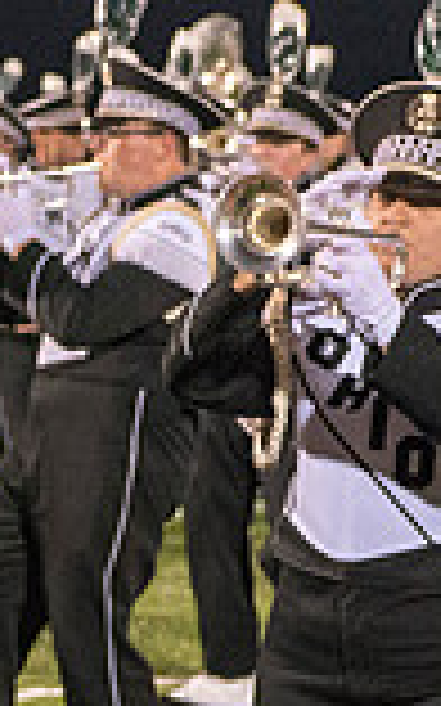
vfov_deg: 8.0
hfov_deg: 4.8
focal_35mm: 264
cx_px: -621
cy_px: 331
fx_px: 5081
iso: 5000
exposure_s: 1/320
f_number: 5.6
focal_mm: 70
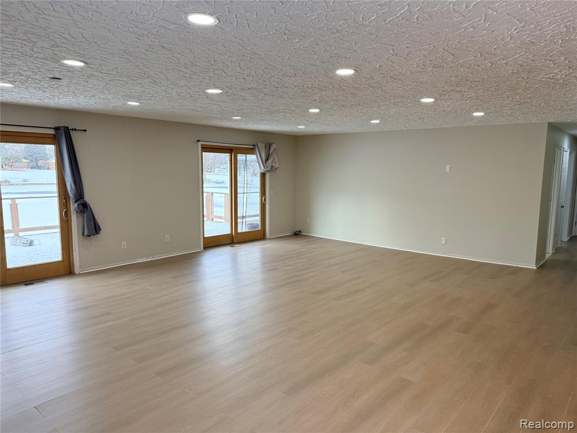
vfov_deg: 56.8
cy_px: 216
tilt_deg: -6.6
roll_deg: -0.9
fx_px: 400
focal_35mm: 24
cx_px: 288
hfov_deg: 71.6
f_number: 1.78
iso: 100
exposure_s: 1/240
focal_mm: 6.76
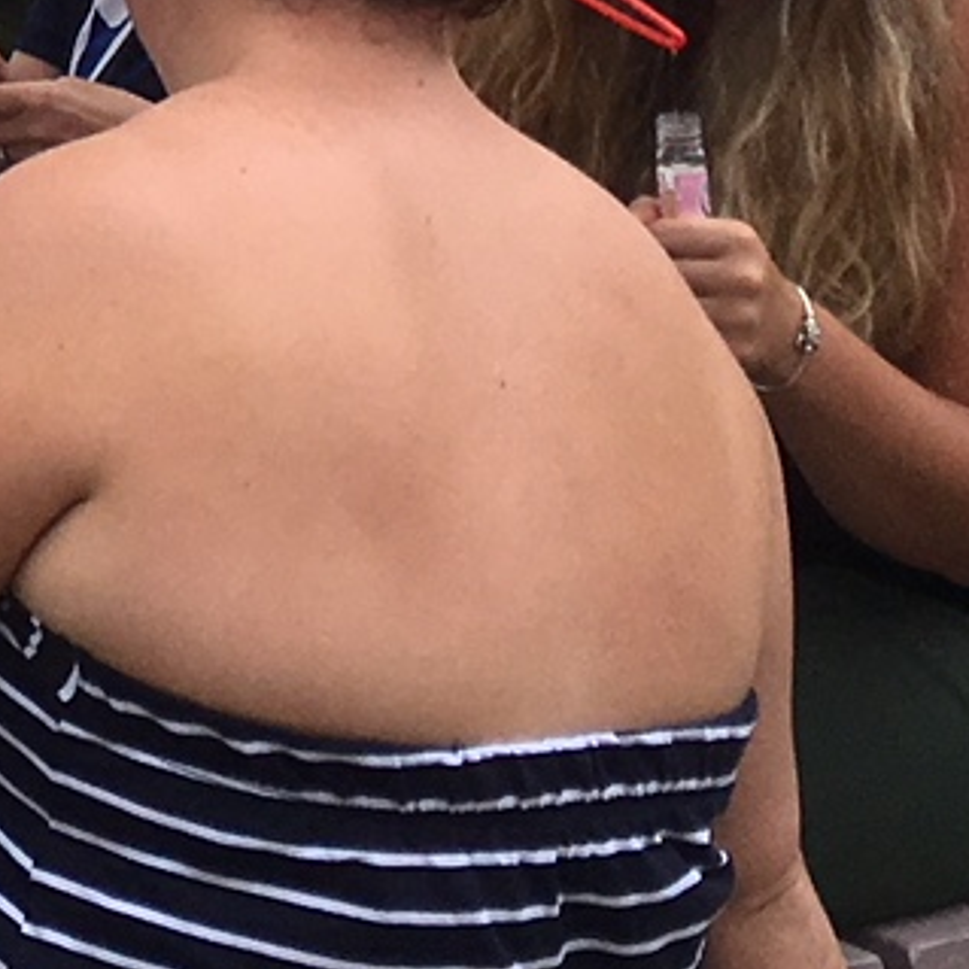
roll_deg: +0.2
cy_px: -720
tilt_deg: -3.1
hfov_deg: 9.8
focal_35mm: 162
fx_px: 5131
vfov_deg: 10.2
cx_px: -1139
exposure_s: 1/1374
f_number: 2.2
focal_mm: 4.15
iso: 25
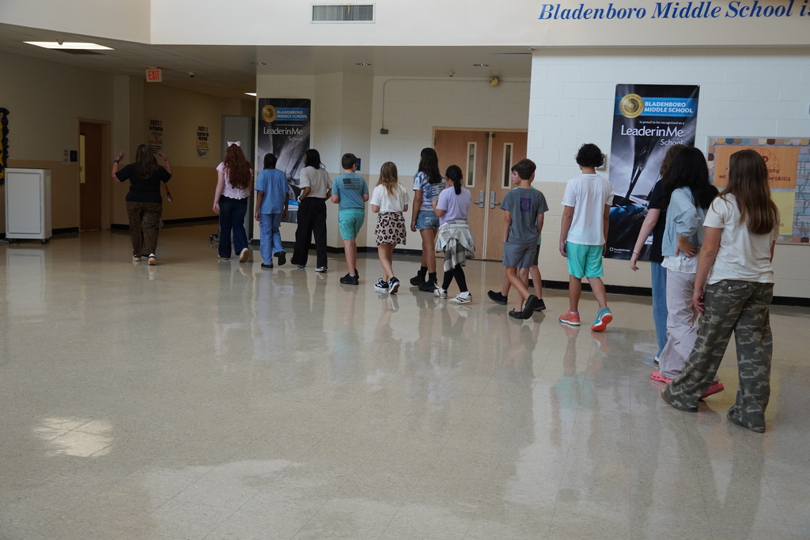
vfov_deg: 35.5
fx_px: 844
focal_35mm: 38
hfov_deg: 51.3
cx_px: 405
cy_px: 270
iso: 640
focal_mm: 25
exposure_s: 1/160
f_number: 4
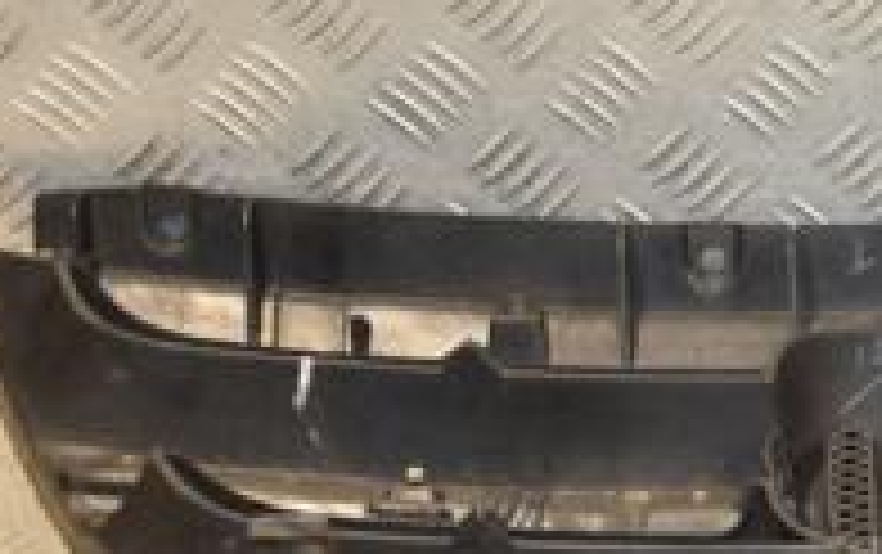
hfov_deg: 15.3
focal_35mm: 131
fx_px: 3153
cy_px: 203
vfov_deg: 10.0
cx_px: 1102
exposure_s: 1/160
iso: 800
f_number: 5
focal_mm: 28
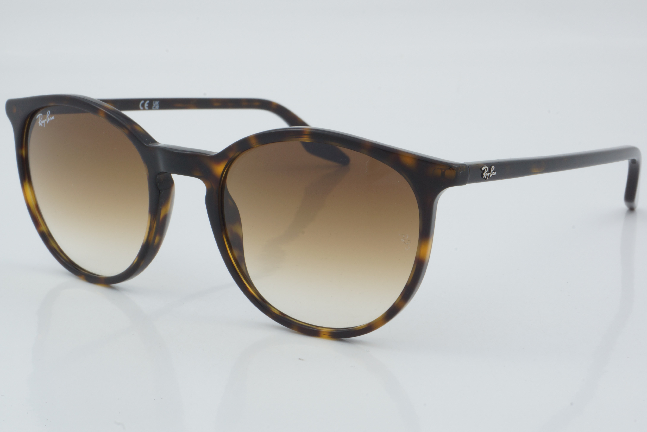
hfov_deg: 27.0
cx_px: 324
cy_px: 216
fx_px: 1348
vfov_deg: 18.2
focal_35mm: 75
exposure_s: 1/4
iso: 100
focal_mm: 50
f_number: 29
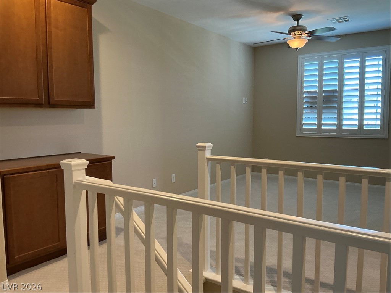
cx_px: 196
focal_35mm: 28
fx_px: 316
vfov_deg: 49.7
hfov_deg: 63.4
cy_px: 146
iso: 125
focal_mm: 3
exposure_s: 1/60
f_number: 1.8
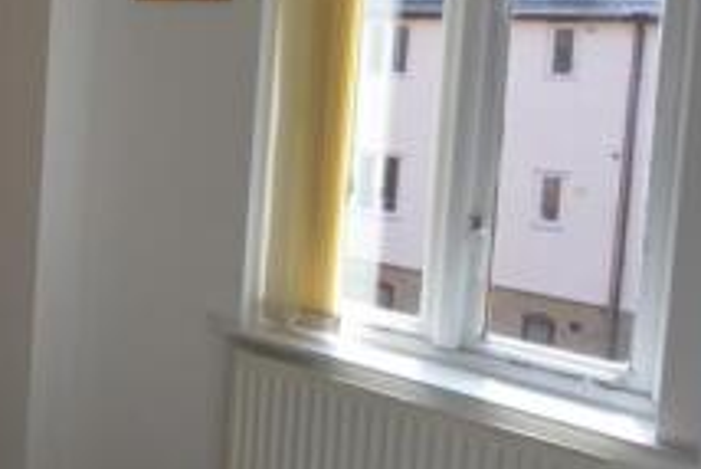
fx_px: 896
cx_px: -215
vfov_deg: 28.4
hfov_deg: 32.1
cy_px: 64
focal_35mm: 46
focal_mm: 10
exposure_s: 1/160
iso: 200
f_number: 6.3
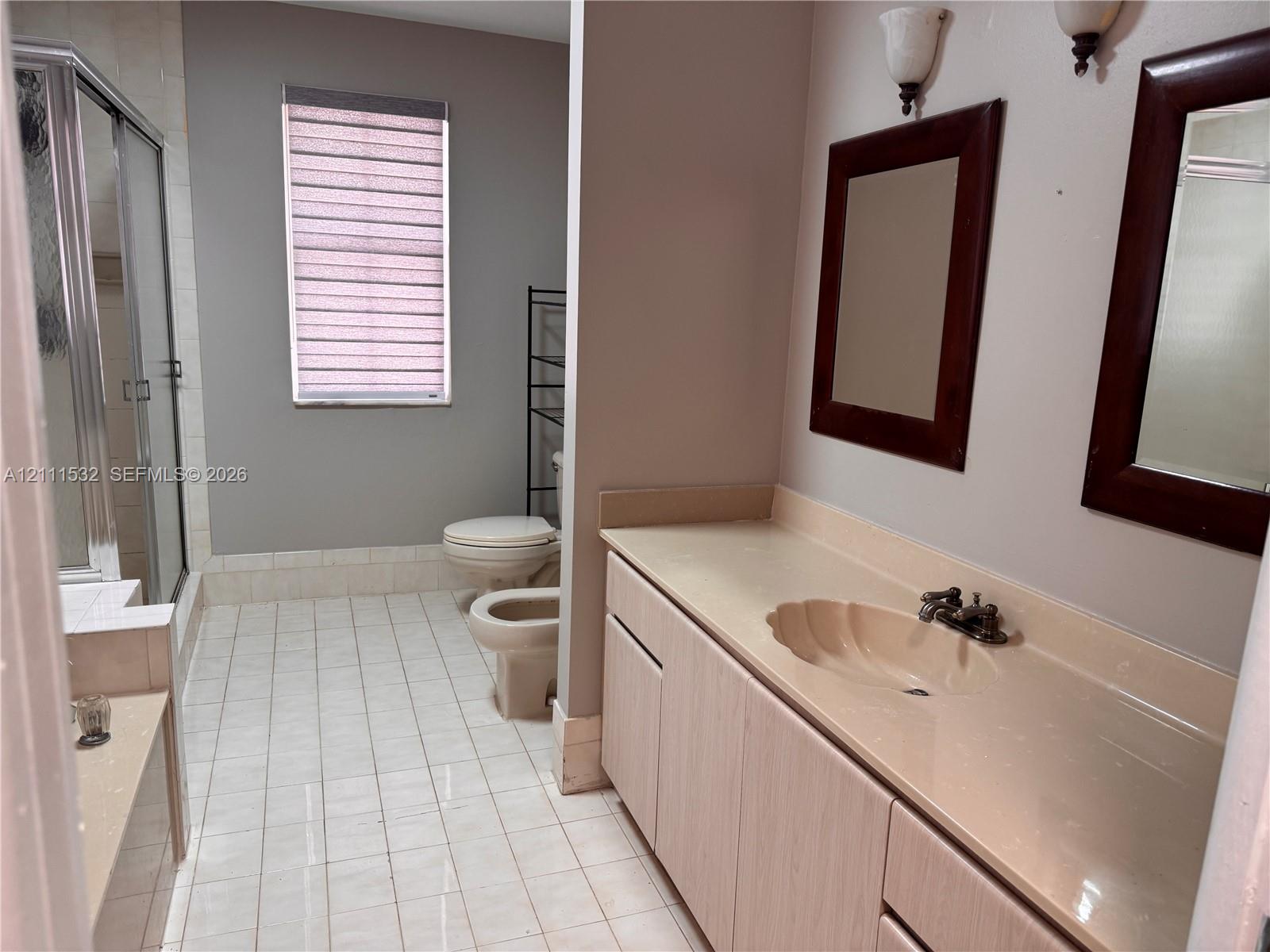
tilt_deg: -13.5
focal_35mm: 24
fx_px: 881
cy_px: 476
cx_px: 635
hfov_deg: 71.6
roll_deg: -2.5
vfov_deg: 56.8
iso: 125
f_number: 1.78
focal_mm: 6.76
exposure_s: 1/120
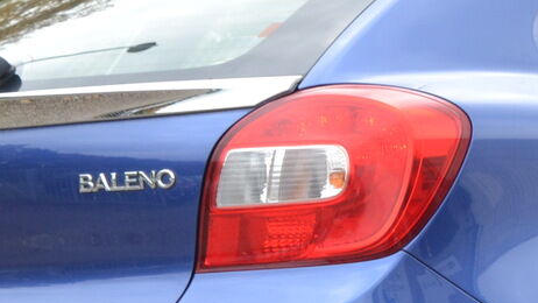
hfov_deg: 11.6
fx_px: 2611
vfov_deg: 6.6
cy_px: 354
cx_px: 595
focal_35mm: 183
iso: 220
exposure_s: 1/125
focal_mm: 28
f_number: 5.6
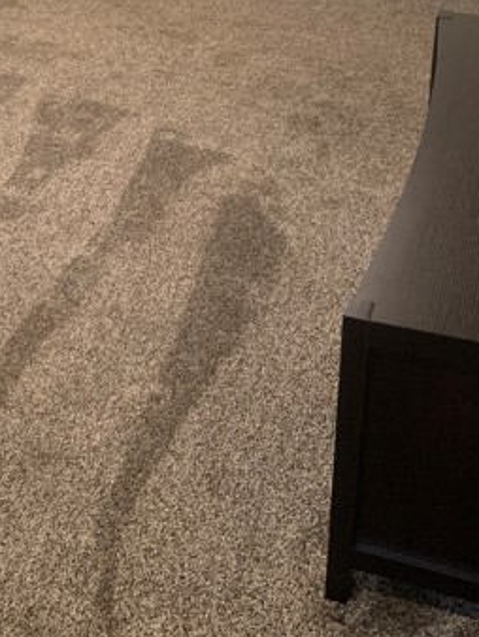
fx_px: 1087
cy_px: 58
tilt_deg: -20.7
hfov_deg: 24.2
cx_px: 55
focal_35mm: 59
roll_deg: +3.4
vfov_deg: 31.1
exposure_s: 1/60
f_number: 1.8
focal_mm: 4.25
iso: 320
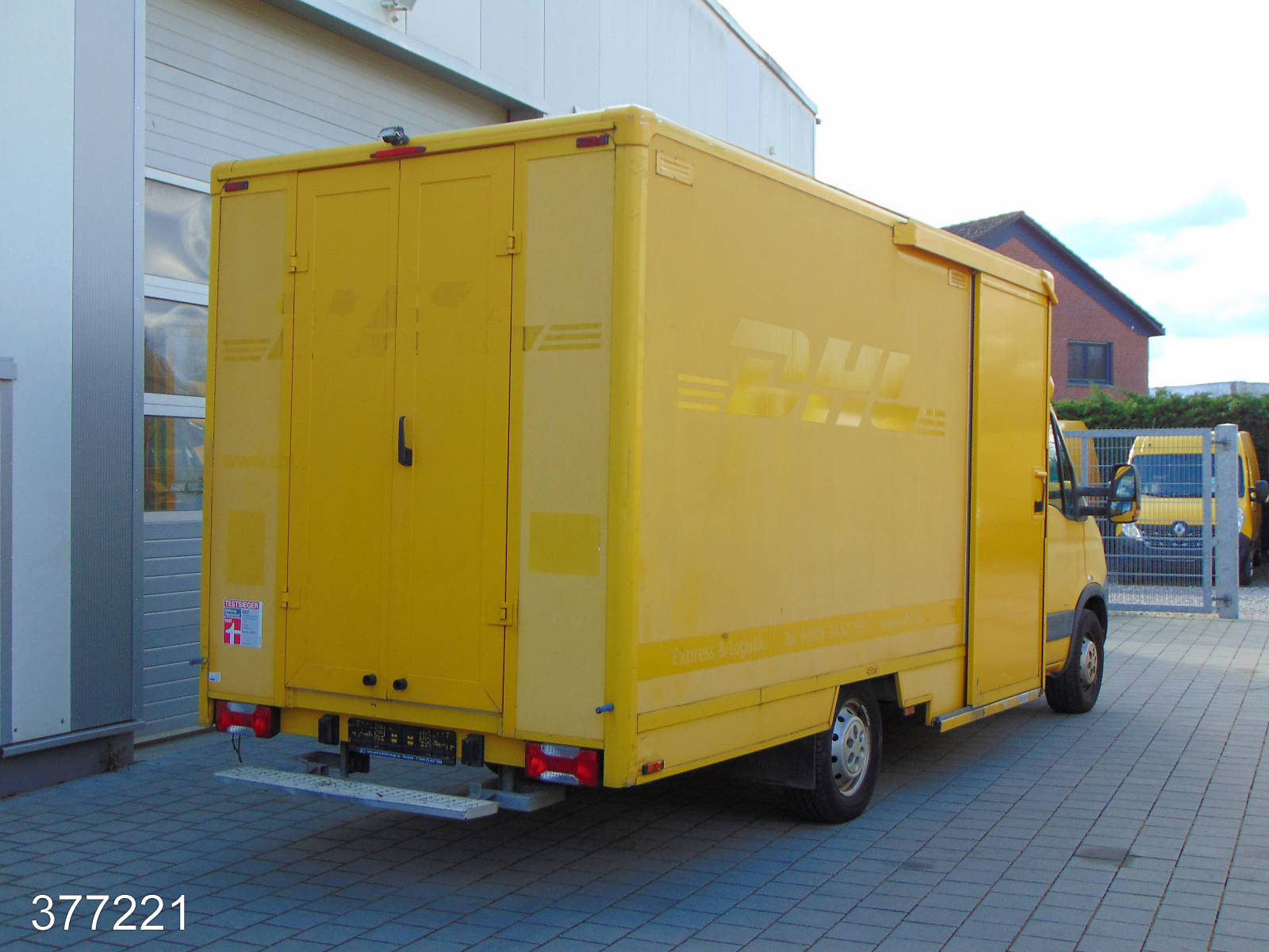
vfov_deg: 34.3
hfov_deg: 44.8
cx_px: 634
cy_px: 476
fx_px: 1540
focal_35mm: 42
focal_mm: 7.6
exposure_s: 1/250
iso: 80
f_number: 3.3
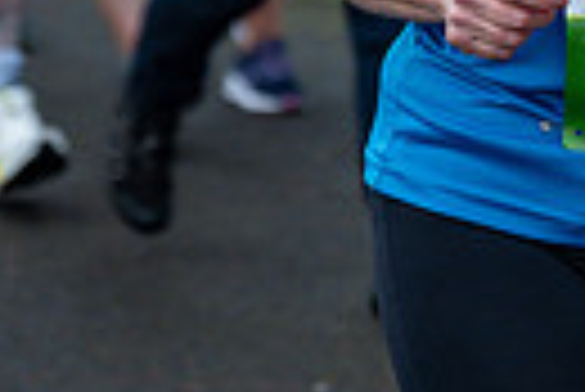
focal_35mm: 312
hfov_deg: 6.6
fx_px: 5076
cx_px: 418
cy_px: -349
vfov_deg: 4.4
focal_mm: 70
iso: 400
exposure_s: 1/1250
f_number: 2.8
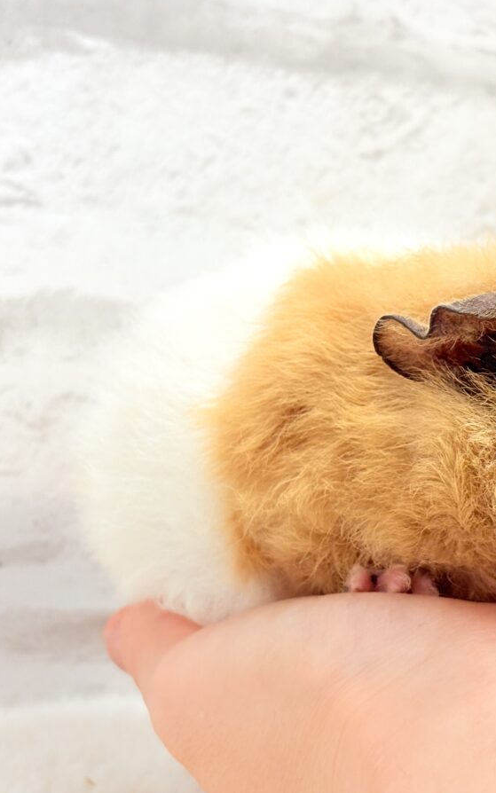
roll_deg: -6.2
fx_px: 1600
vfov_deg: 27.8
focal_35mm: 74
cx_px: 474
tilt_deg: -6.0
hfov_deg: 17.3
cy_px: 396
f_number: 1.6
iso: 80
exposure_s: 1/100
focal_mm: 5.96
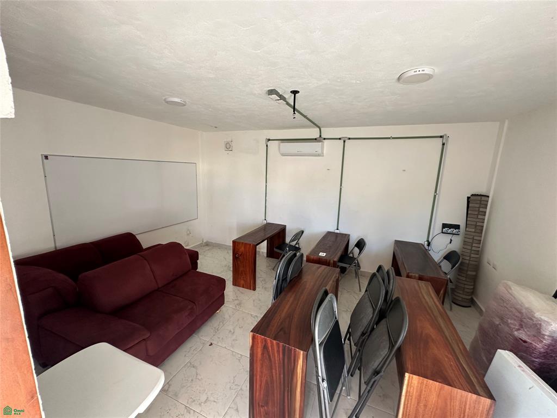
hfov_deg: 102.1
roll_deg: -2.4
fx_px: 225
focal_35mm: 14
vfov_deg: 85.7
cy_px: 209
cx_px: 278
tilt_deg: -9.9
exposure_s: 1/99
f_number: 2.2
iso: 160
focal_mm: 2.22
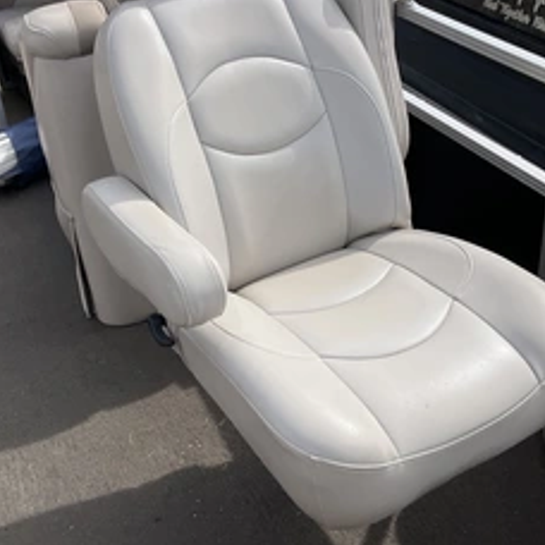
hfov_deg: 37.5
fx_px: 802
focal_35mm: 45
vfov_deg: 37.4
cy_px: 222
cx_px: 263
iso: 25
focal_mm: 3
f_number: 1.8
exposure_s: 1/1451
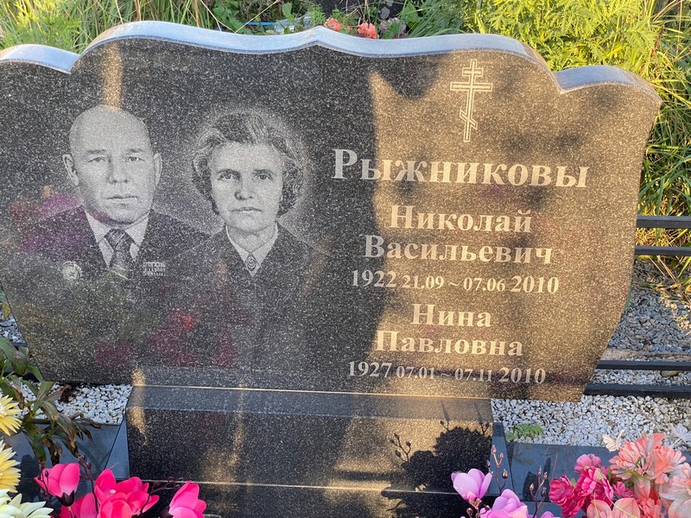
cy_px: 259
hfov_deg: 36.8
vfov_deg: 28.0
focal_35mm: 52
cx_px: 346
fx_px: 1038
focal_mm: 6
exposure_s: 1/122
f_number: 2
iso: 20
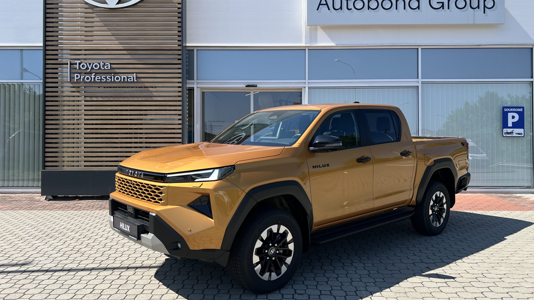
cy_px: 138
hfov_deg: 66.1
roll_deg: +0.6
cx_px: 268
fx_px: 411
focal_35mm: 29
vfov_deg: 40.2
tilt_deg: +2.2
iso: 50
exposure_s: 1/2513
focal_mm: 5.7
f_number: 1.5
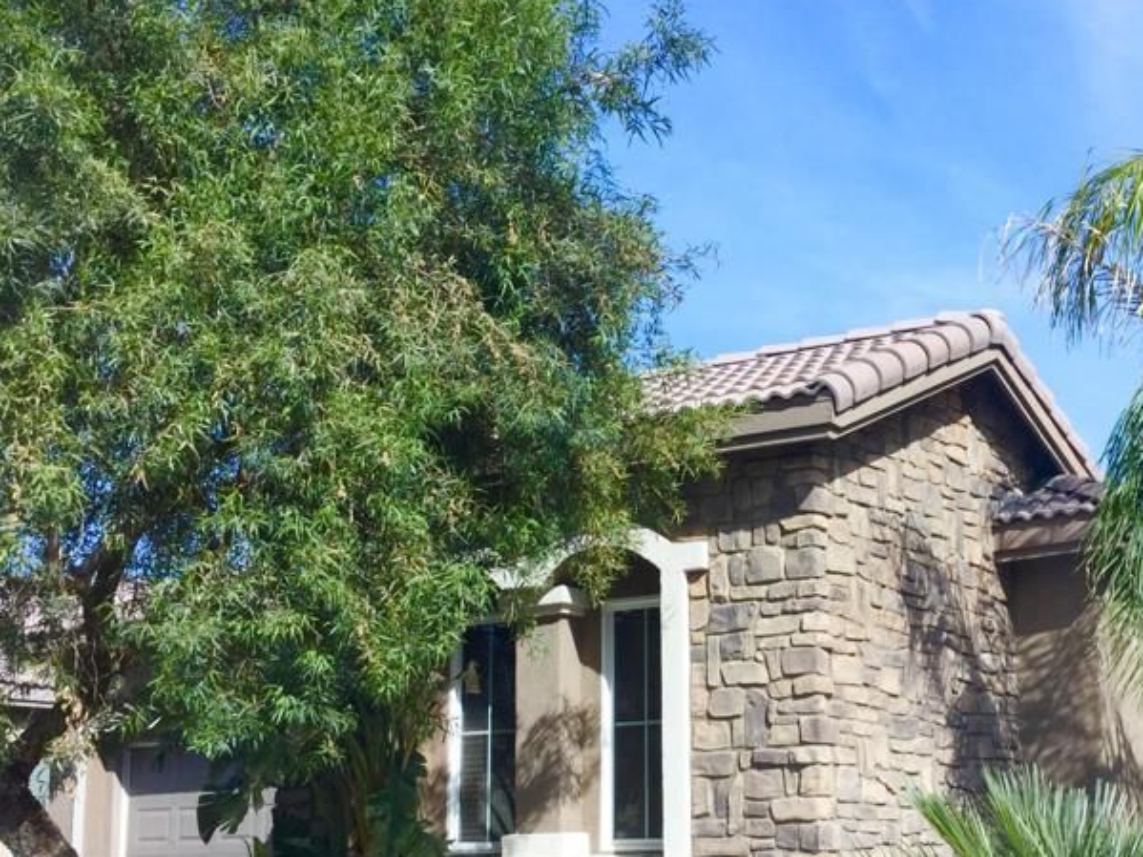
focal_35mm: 53
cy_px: 529
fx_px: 1750
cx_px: 763
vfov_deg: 27.4
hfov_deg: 35.8
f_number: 2.4
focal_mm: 3.3
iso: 25
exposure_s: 1/272
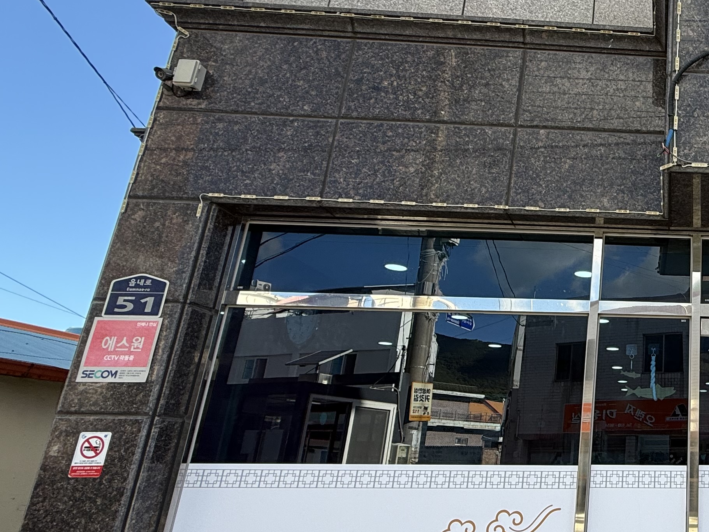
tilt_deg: +18.2
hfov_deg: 48.1
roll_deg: -0.3
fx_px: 635
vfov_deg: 45.4
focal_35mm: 31
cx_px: 710
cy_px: 263
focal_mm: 2.22
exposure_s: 1/335
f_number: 2.2
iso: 50
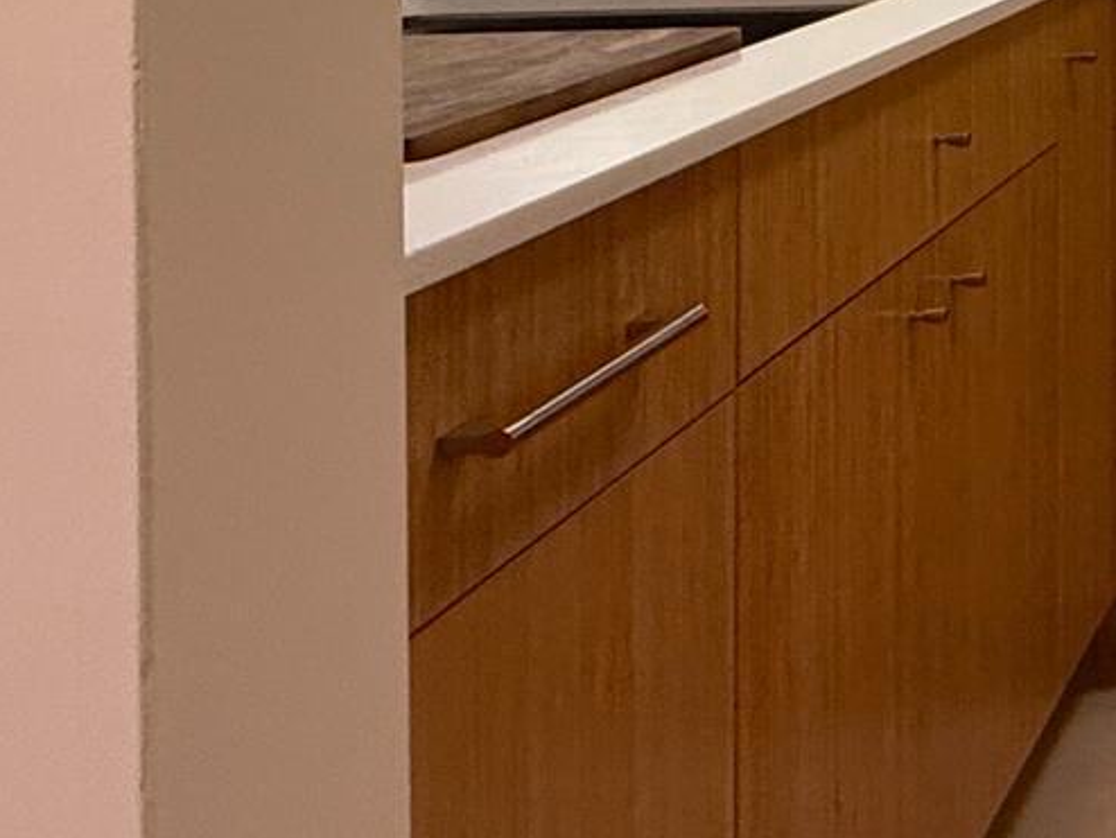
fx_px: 1871
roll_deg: +0.0
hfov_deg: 22.0
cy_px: -228
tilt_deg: +0.1
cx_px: 1965
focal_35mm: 58
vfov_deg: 22.7
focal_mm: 2.22
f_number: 2.2
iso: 320
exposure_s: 1/60
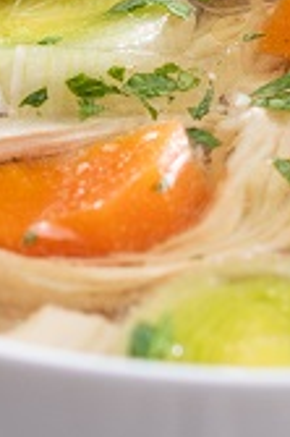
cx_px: -52
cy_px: 124
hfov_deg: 2.5
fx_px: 6538
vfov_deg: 3.8
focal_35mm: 540
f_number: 4.5
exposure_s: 1/200
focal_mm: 60
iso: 100
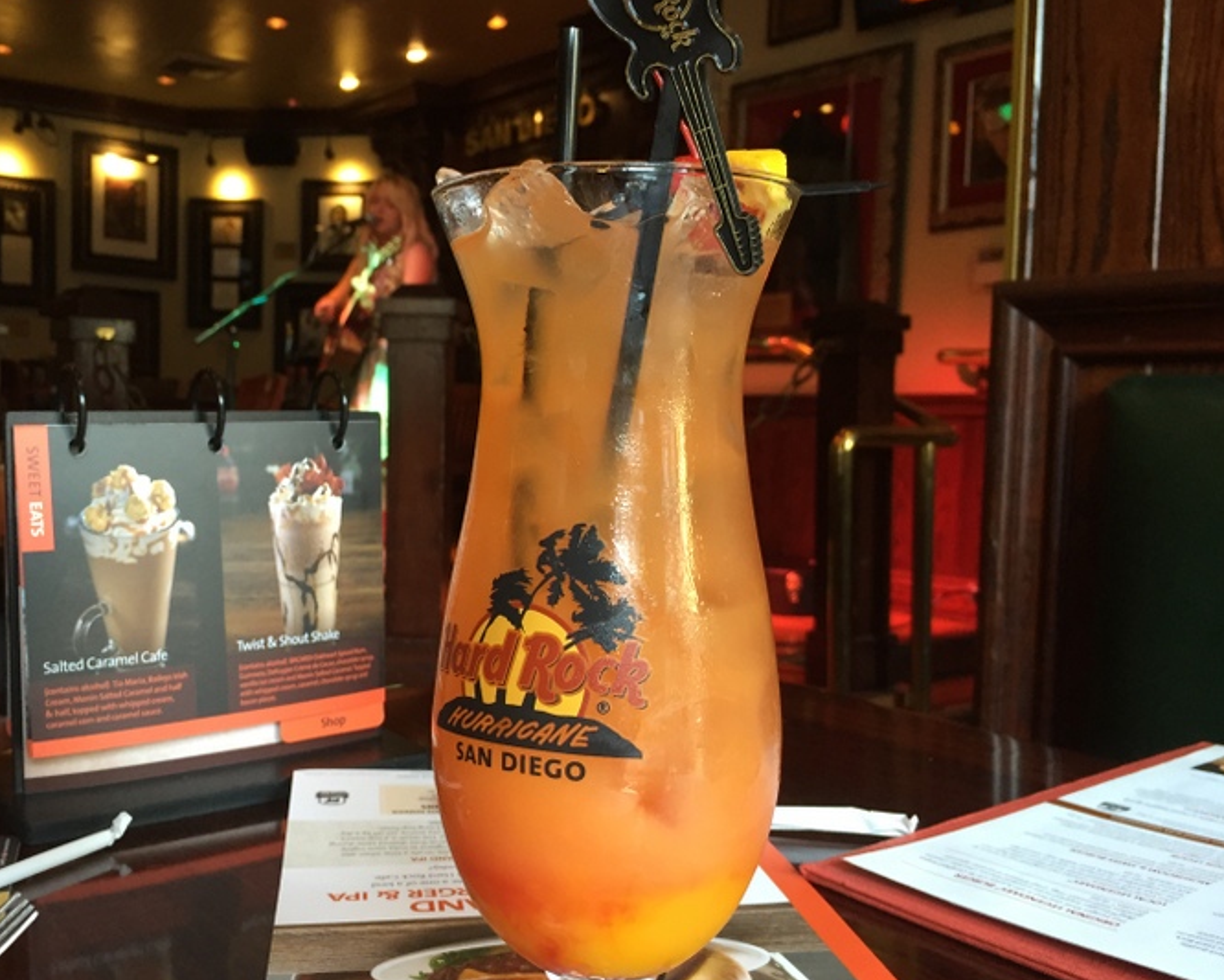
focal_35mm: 34
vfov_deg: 43.4
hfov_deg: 52.6
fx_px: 1232
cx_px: 507
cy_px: 504
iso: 100
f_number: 2.2
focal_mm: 4.15
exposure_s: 1/30
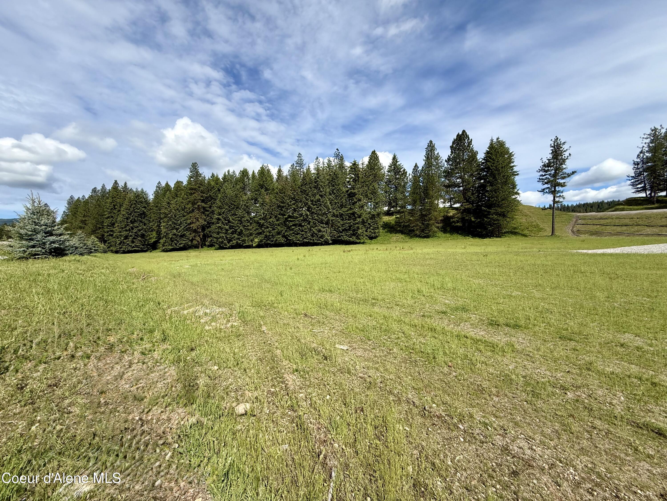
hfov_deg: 102.1
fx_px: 270
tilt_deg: -1.4
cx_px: 334
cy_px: 250
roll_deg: +1.9
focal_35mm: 14
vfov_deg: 85.7
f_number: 2.2
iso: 50
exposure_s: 1/1795
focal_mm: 2.22
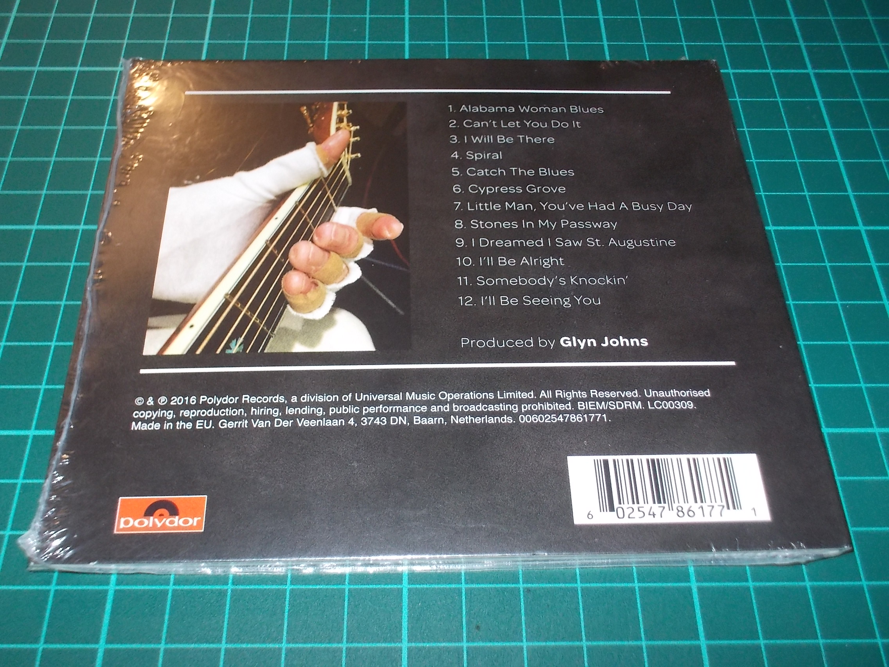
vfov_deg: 38.7
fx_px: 950
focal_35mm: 37
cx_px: 444
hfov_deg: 50.1
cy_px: 334
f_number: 3.7
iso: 200
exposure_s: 1/30
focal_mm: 5.2
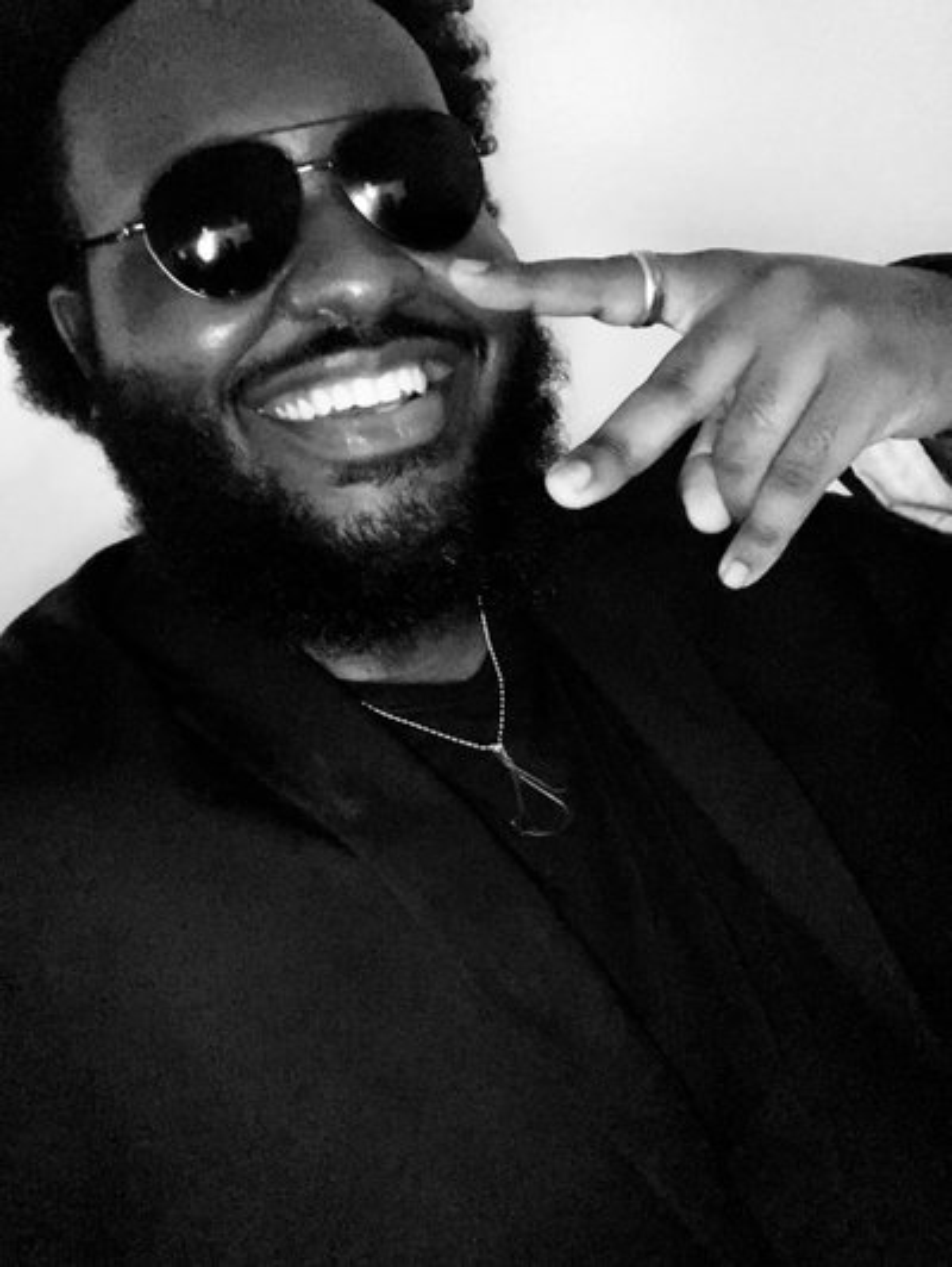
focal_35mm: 32
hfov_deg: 44.2
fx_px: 1172
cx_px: 476
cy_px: 634
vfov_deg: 56.8
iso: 2000
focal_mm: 2.87
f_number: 2.2
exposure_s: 1/16
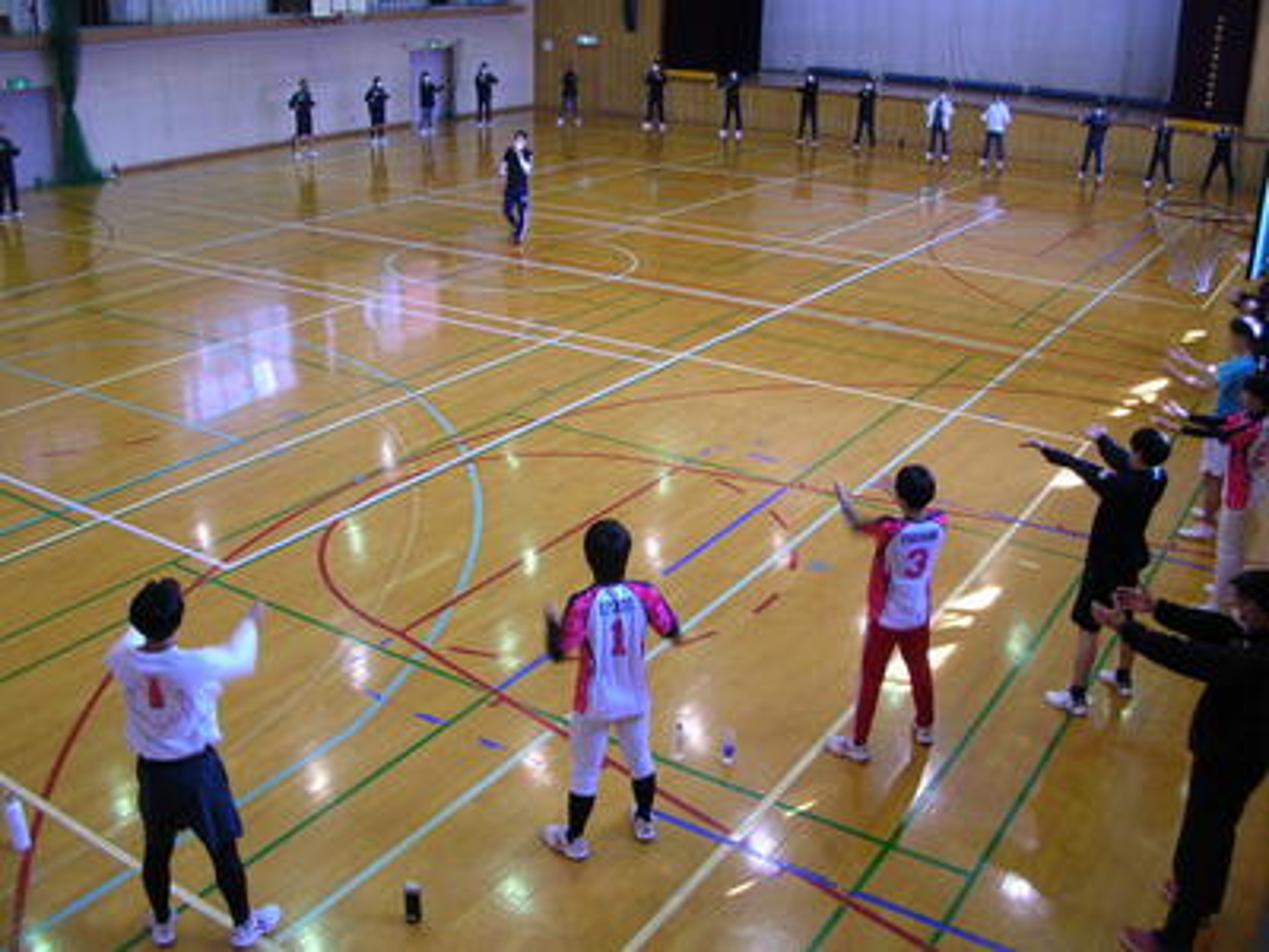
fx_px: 1283
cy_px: 476
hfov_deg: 52.6
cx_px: 634
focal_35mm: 35
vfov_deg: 40.7
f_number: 2.8
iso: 50
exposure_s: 1/14.7
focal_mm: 5.8
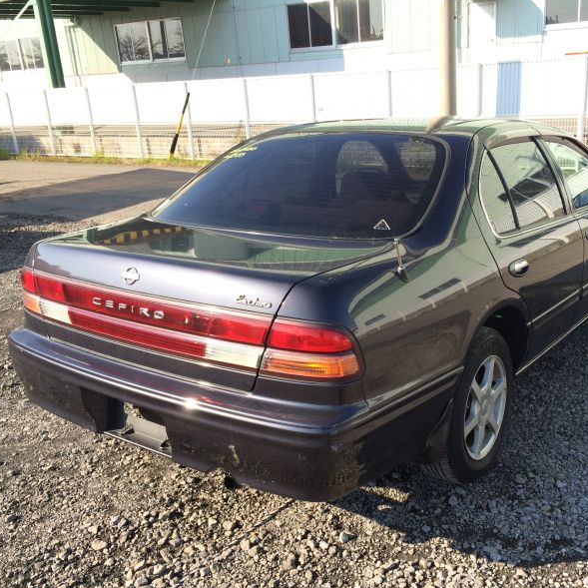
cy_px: 298
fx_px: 692
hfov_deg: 45.9
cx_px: 343
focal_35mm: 36
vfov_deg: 46.0
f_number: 2.2
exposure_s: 1/760
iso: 32
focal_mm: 4.12
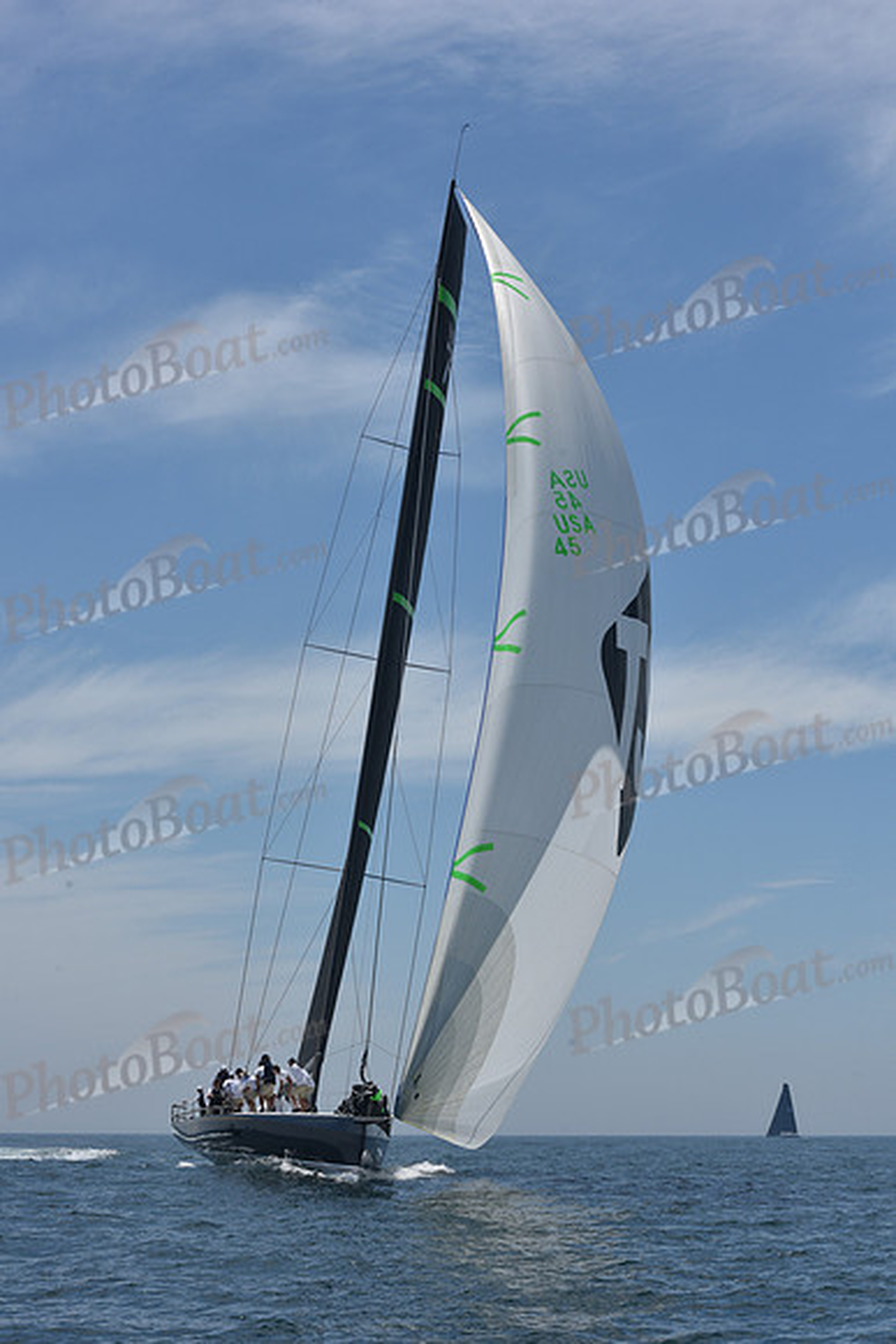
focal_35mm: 70
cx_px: 448
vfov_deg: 28.8
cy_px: 672
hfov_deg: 19.5
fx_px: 2612
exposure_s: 1/800
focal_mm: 70
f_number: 13
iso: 250
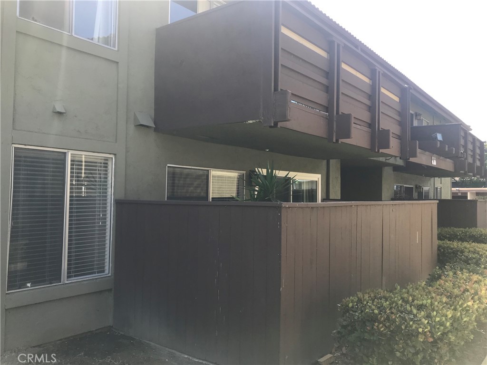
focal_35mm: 28
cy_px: 182
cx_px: 244
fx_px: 394
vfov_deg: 49.7
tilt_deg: +2.9
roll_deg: -0.8
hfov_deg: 63.4
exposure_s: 1/479
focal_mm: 3.99
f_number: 1.8
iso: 20
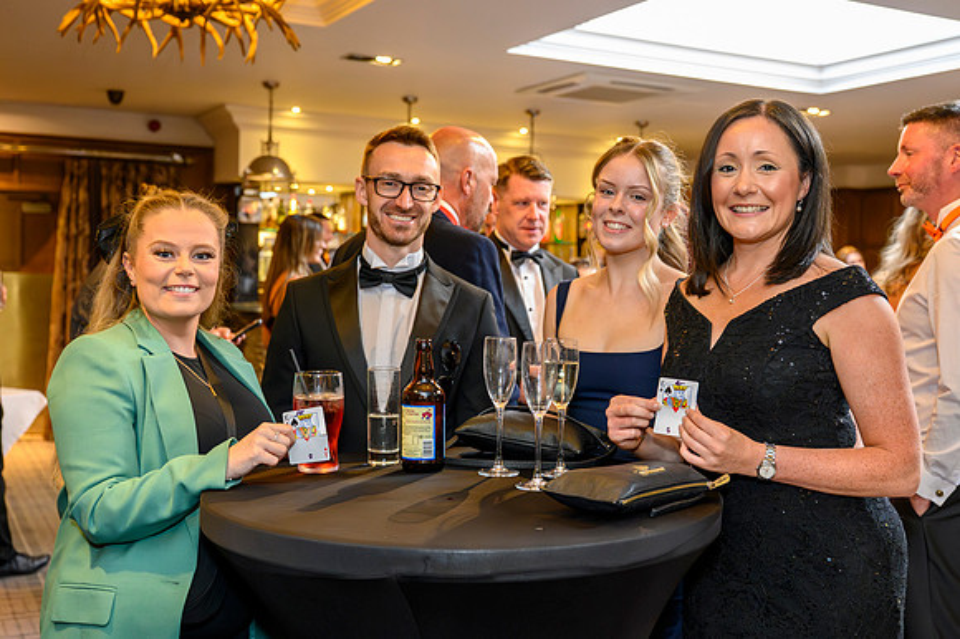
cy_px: 299
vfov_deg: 32.6
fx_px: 1091
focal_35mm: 41
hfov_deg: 47.5
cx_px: 509
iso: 9000
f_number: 4
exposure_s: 1/125
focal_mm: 38
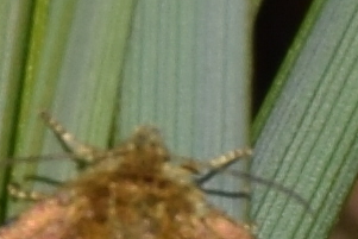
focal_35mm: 669
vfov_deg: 2.1
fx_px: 6656
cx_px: 124
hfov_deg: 3.1
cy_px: 319
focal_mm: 140
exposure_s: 1/160
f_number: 11
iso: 100
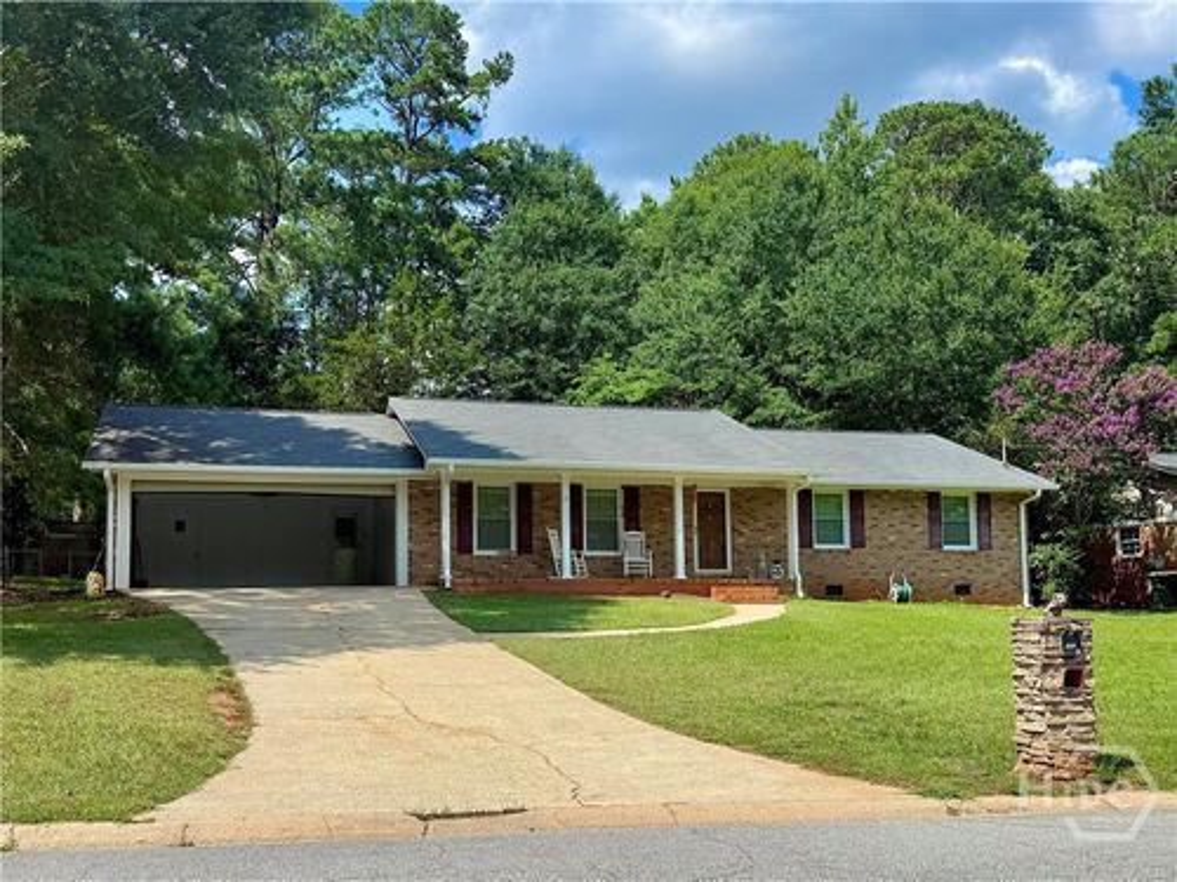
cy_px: 441
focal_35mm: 24
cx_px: 588
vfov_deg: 56.8
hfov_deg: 71.6
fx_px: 816
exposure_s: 1/4975
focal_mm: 6.76
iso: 80
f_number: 1.78
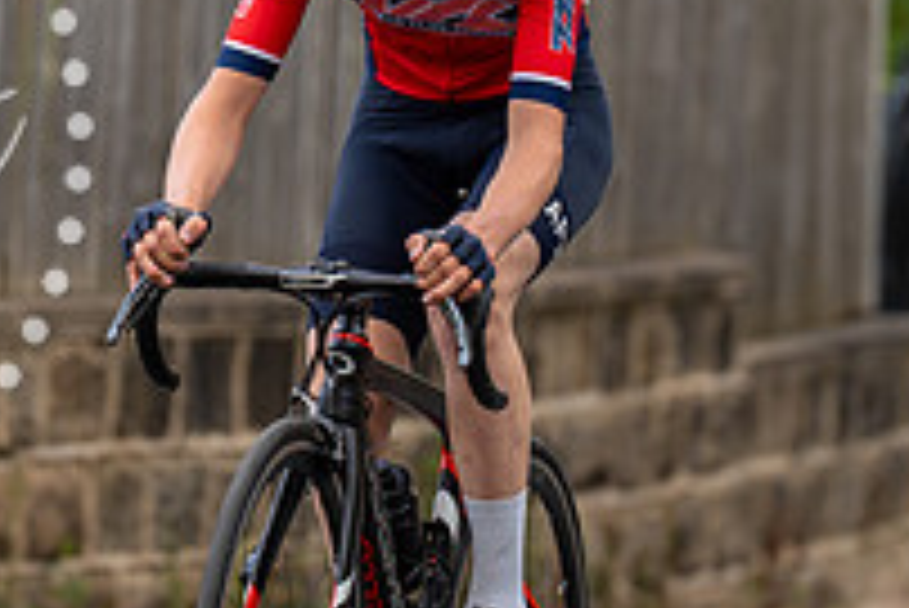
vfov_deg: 2.6
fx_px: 13619
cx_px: 369
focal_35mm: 539
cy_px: -97
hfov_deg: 3.8
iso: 400
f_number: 3.5
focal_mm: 188
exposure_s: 1/800
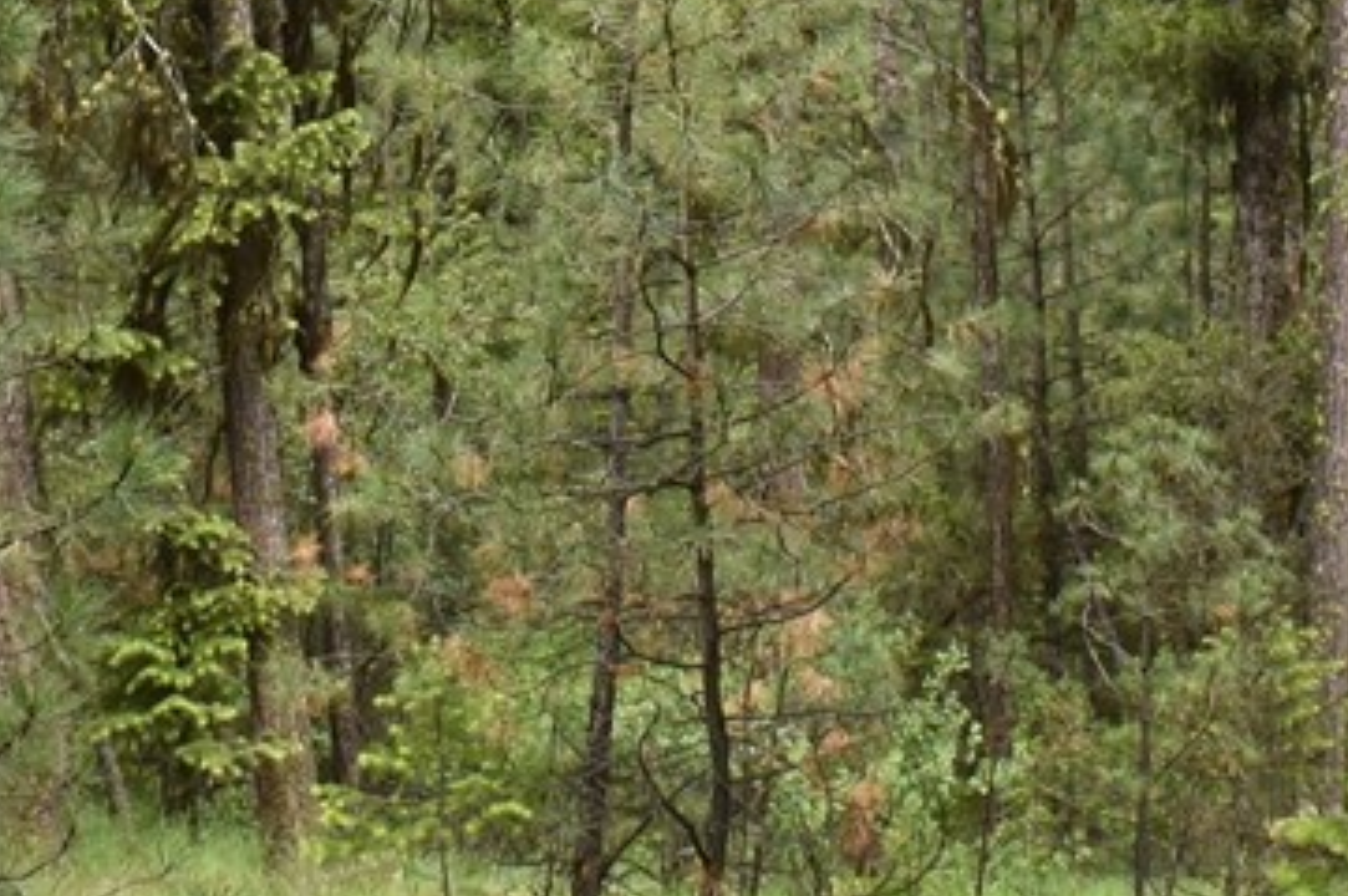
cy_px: -330
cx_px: 625
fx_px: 4751
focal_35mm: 127
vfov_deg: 10.5
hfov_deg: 16.1
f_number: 8
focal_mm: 18
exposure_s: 1/60
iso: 140
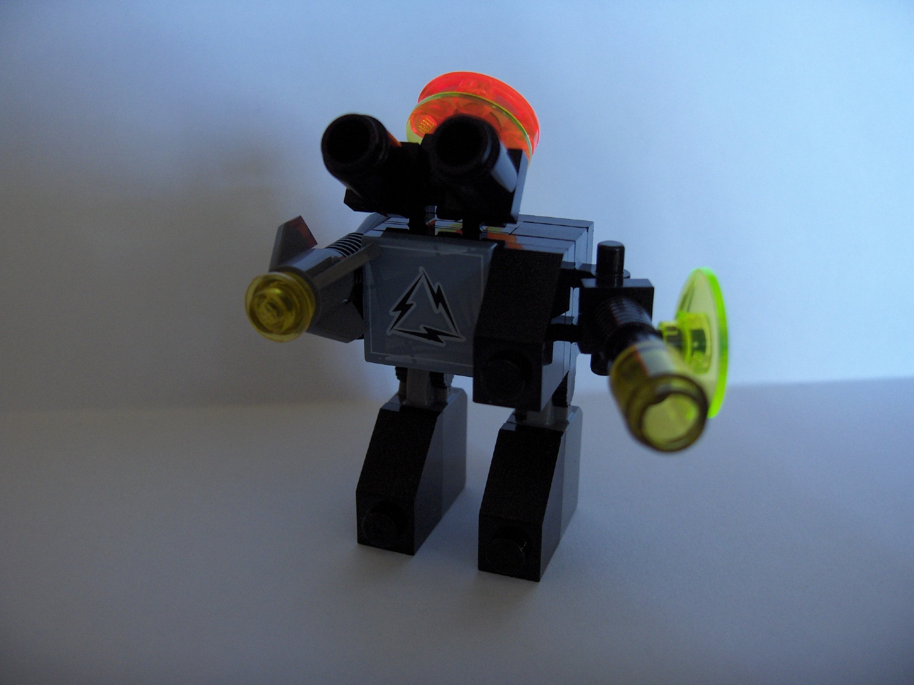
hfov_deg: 47.9
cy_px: 342
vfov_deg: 36.8
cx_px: 457
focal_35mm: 39
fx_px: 1030
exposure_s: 1/26.4
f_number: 2.8
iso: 200
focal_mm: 8
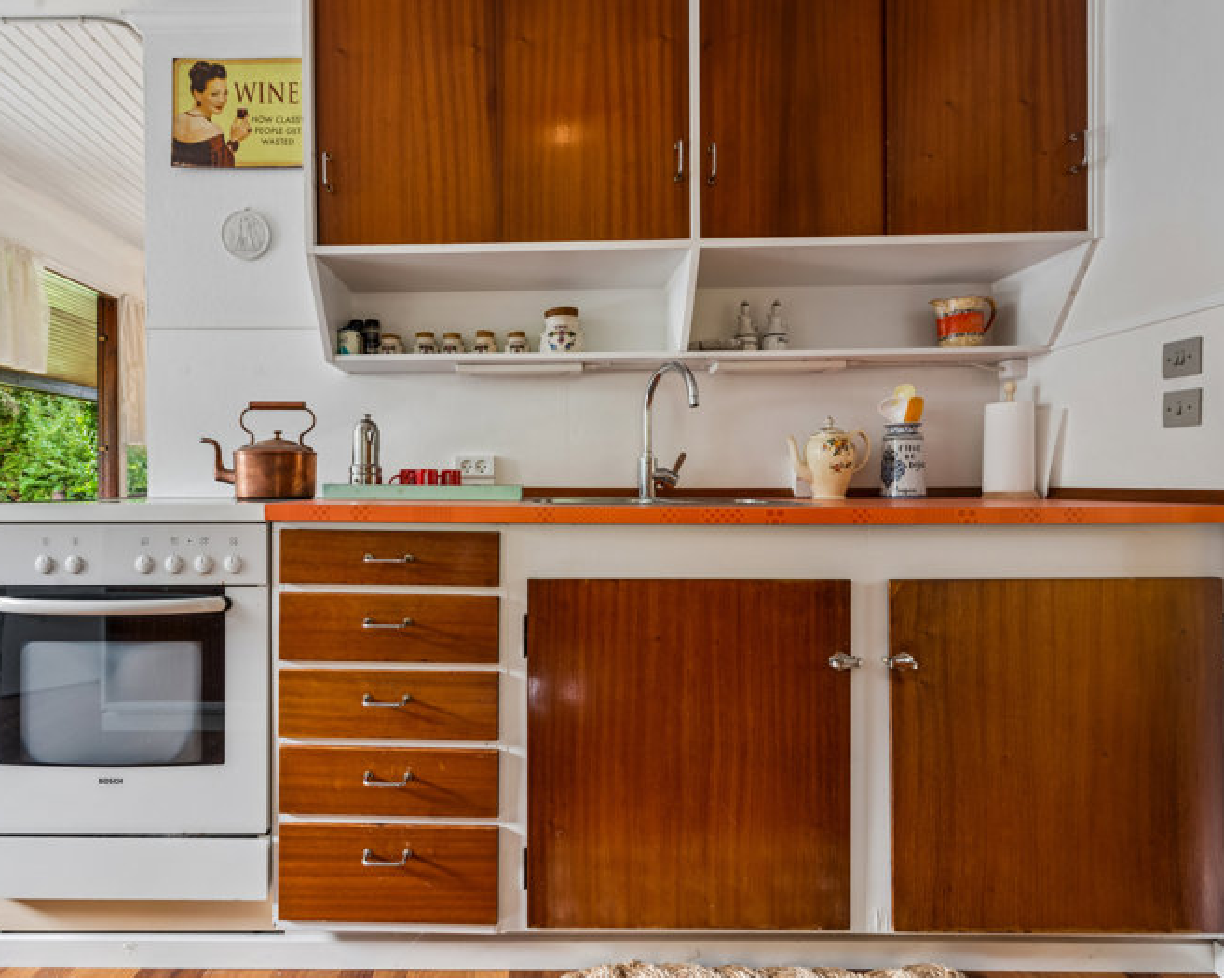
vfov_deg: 80.3
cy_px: 495
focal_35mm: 16
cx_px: 525
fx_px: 579
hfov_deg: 92.5
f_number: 10
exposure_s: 1/2.5
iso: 250
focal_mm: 14
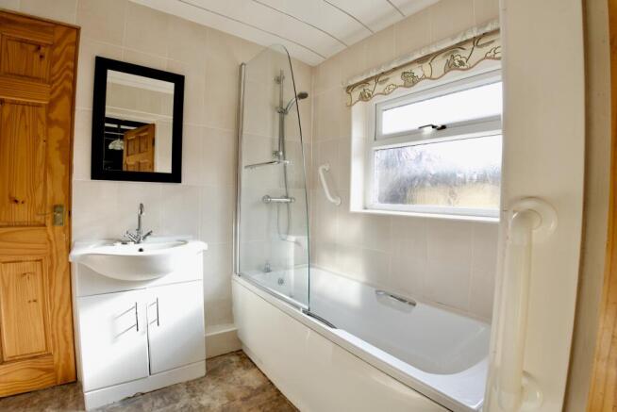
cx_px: 308
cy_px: 206
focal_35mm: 16
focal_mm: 16
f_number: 8
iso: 1250
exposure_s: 1/160
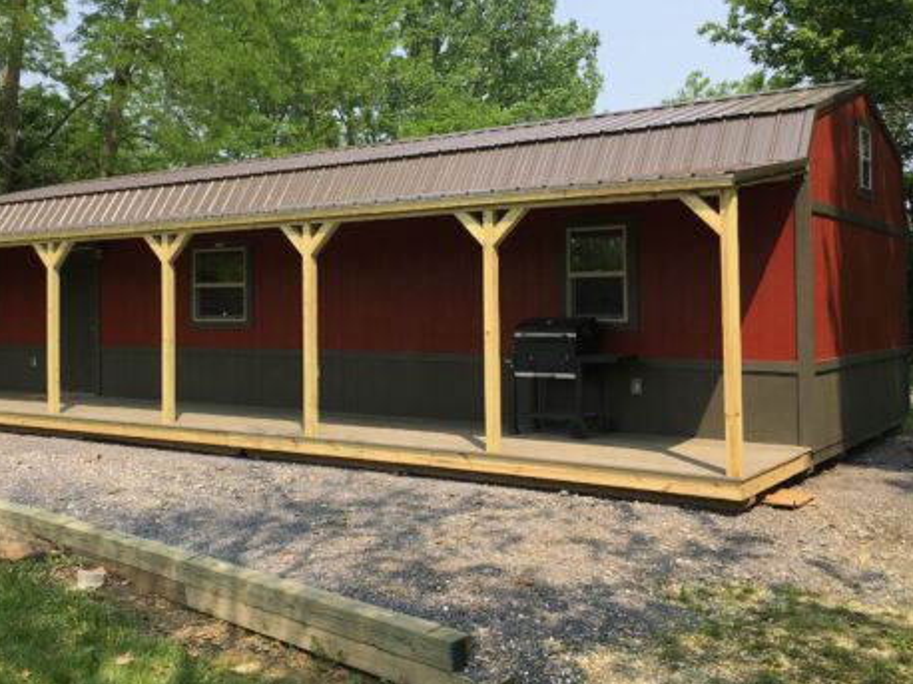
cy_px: 287
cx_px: 367
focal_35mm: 38
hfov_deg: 48.7
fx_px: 1002
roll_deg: +0.9
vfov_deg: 37.6
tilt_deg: +1.4
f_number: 2.2
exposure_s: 1/1099
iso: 25
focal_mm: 4.15
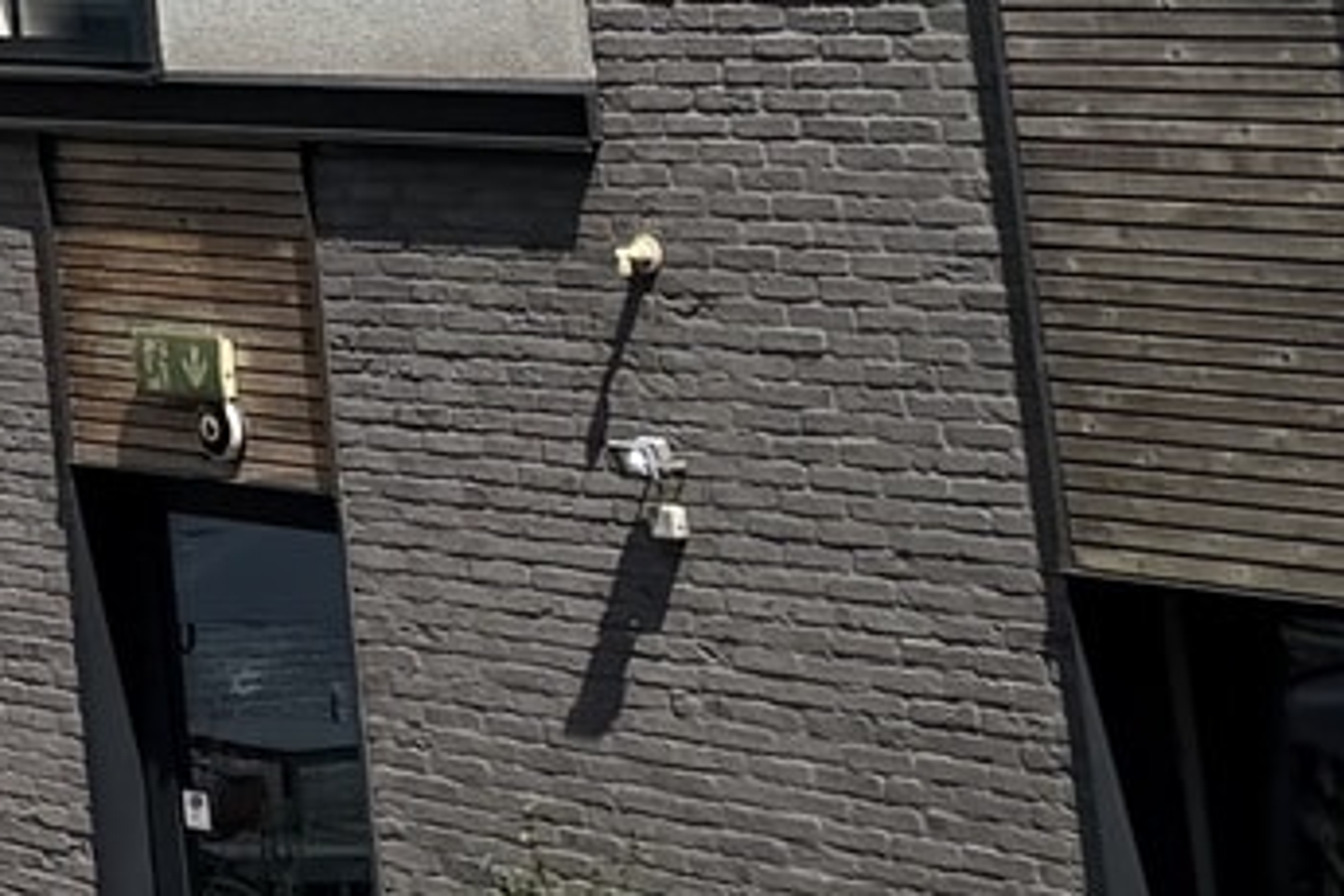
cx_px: -1889
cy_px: -1527
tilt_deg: +14.3
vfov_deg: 8.2
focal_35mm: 148
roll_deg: +0.5
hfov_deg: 11.5
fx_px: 5525
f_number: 1.78
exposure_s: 1/7353
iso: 80
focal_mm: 6.76
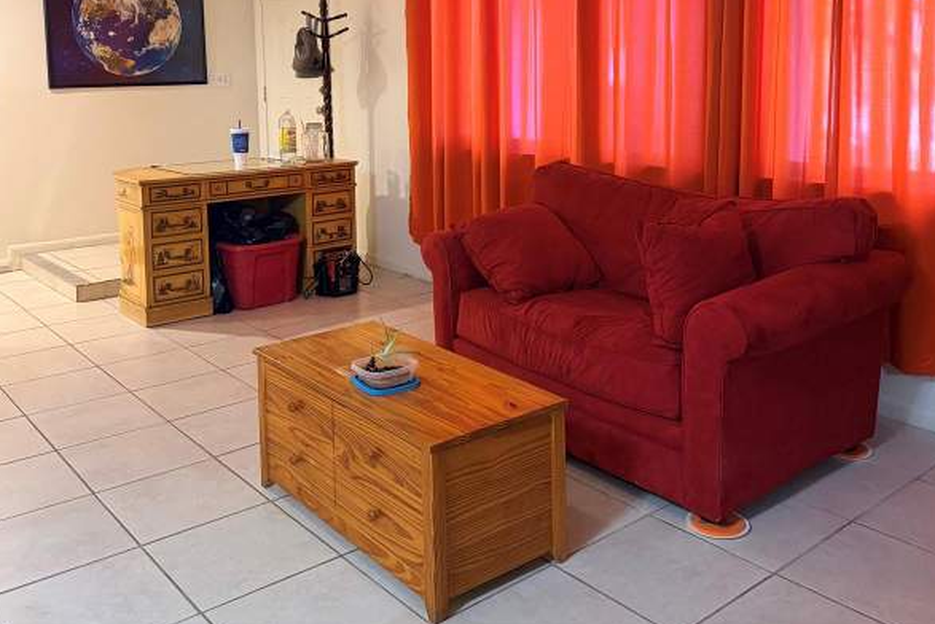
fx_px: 883
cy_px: 156
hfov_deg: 55.8
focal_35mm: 34
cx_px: 446
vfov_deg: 37.9
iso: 800
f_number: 1.78
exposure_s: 1/60
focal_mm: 6.76
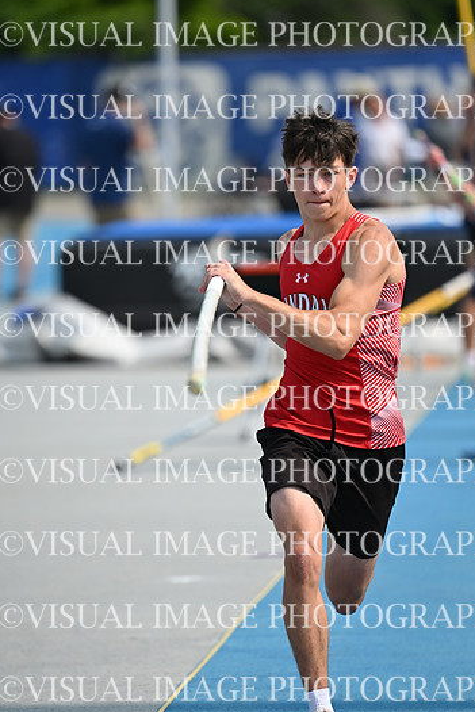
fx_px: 8722
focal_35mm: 441
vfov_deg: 4.7
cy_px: 361
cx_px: 259
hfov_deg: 3.1
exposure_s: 1/4000
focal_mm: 400
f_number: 4.5
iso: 500
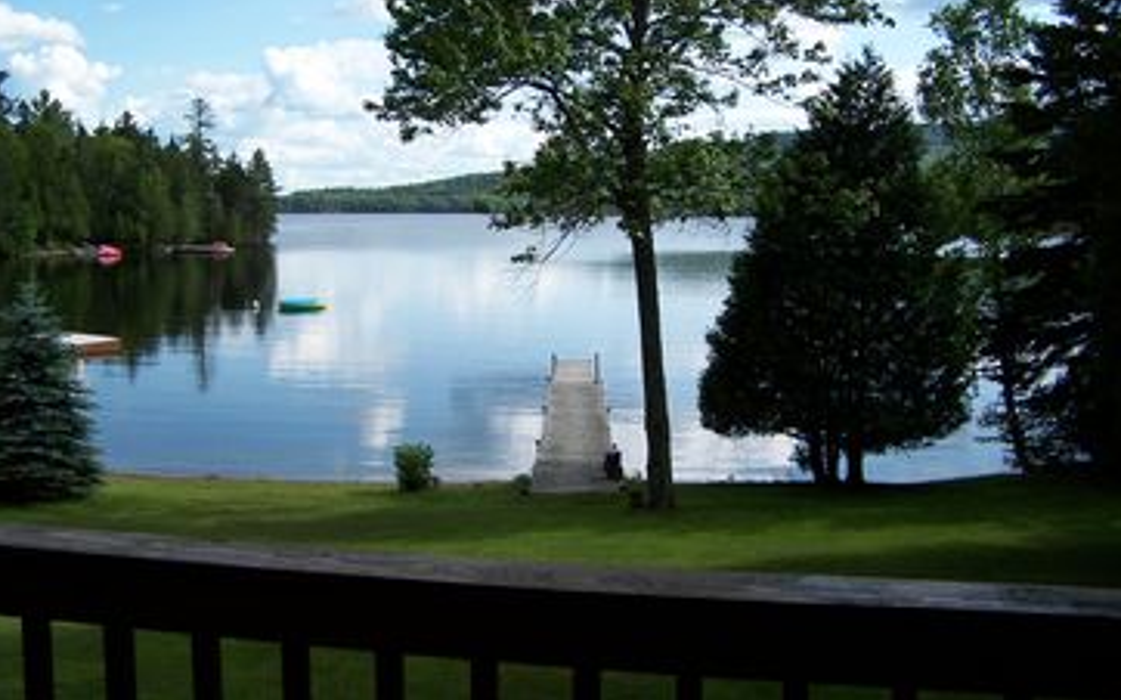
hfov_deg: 48.2
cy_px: 316
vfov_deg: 31.2
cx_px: 557
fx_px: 1252
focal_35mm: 41
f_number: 2.8
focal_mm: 6.3
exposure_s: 1/1000
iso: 80
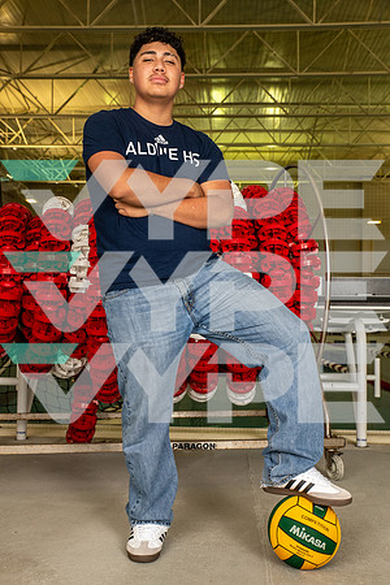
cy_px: 292
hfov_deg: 31.9
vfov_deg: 46.4
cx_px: 195
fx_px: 682
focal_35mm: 42
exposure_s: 1/250
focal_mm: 42
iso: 500
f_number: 7.1
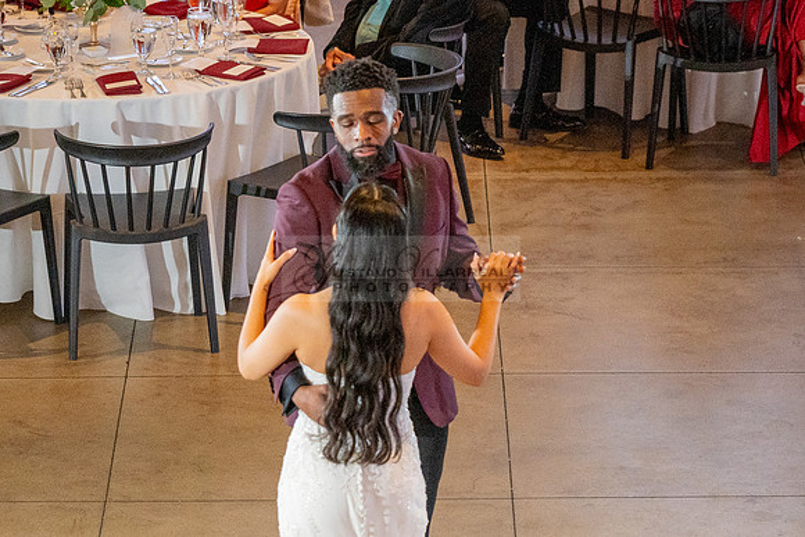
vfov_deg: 6.9
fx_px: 4477
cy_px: 426
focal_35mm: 200
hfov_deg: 10.3
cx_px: 403
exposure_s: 1/200
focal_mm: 120
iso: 3200
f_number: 4
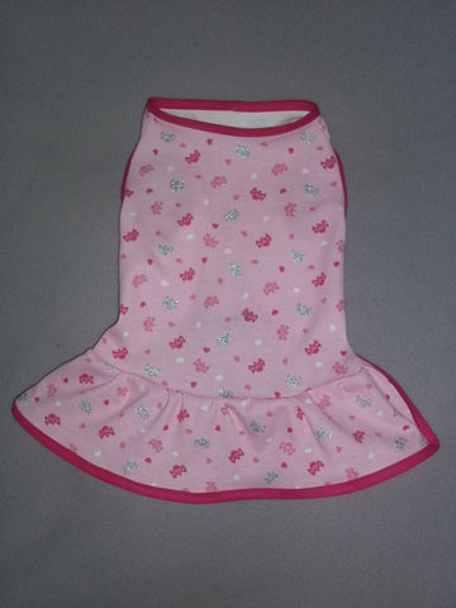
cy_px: 304
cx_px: 228
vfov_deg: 36.8
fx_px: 913
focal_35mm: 52
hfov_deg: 28.0
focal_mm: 8.6
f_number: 3.3
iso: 100
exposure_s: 1/40
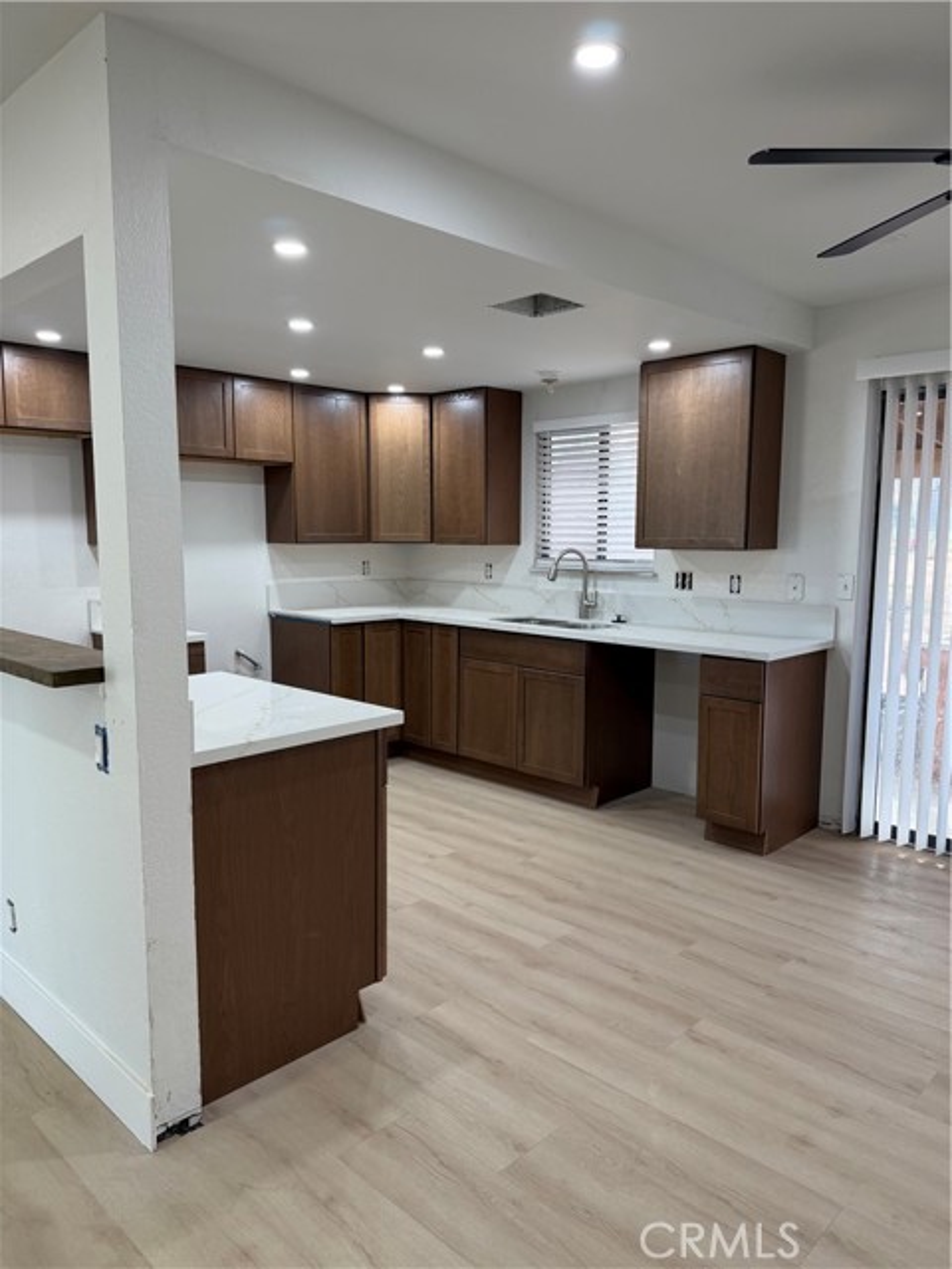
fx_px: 880
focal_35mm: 24
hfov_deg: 56.8
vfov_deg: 71.6
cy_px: 634
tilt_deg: -6.3
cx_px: 476
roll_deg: -0.7
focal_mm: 6.76
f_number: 1.78
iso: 125
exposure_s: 1/120
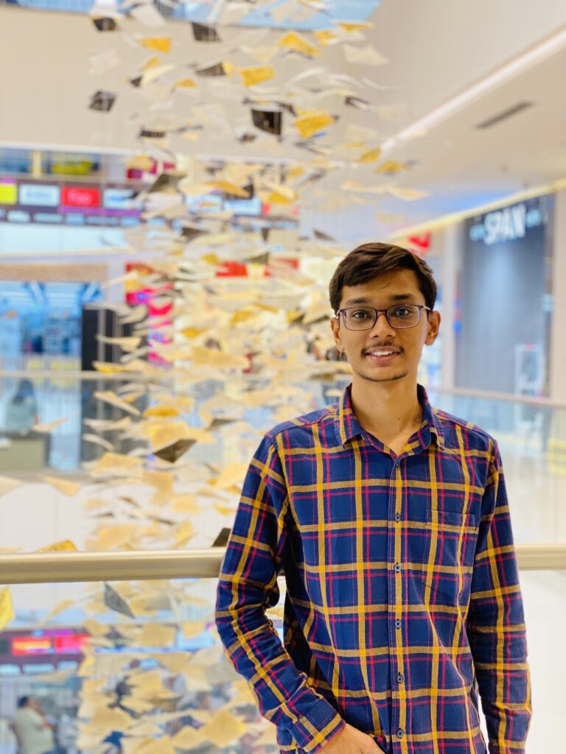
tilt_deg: -1.0
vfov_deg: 36.8
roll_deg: -1.6
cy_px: 377
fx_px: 1134
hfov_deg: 28.0
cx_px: 283
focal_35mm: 52
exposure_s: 1/100
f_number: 2
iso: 160
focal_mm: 6
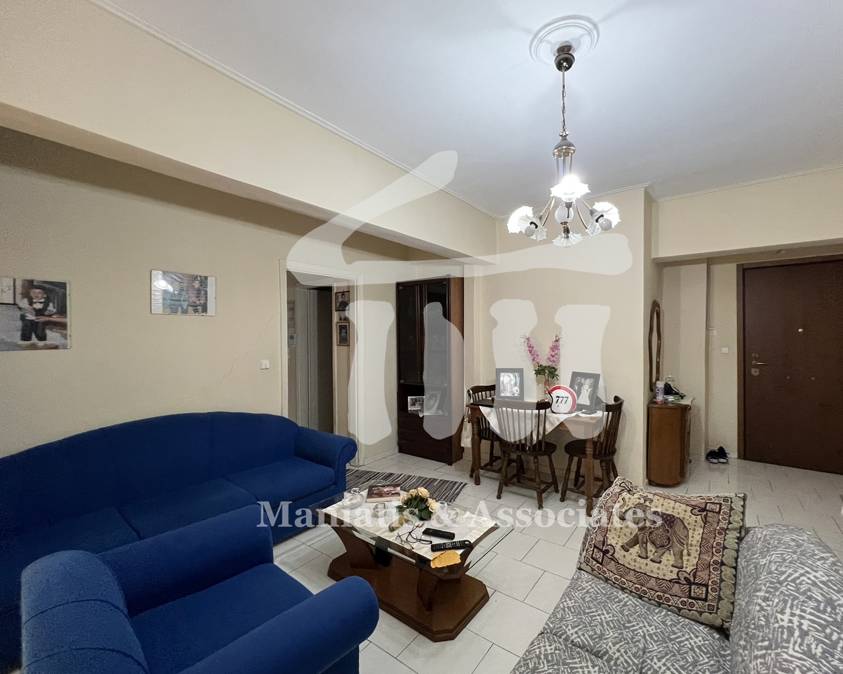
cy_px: 339
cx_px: 458
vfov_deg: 88.0
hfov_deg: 100.5
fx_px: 349
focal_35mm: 14
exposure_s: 1/50
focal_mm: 1.57
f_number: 1.8
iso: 400
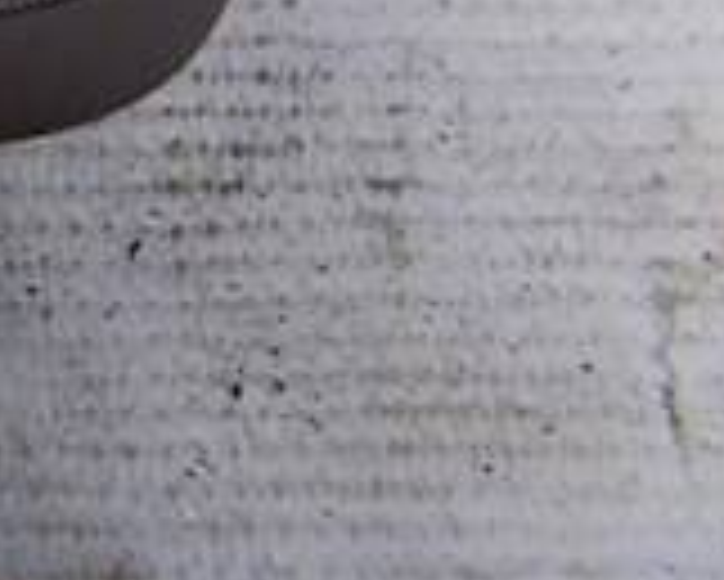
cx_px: -693
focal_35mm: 89
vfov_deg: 15.4
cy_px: -382
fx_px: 1908
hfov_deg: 16.6
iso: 220
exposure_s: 1/30
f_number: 3.1
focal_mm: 4
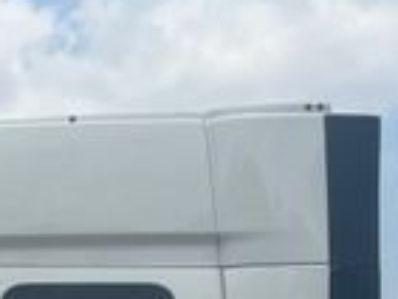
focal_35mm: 118
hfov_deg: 16.4
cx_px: 17
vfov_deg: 11.6
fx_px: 1358
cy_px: 547
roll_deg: +0.0
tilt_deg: -1.5
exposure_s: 1/5848
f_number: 1.6
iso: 50
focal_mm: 5.1
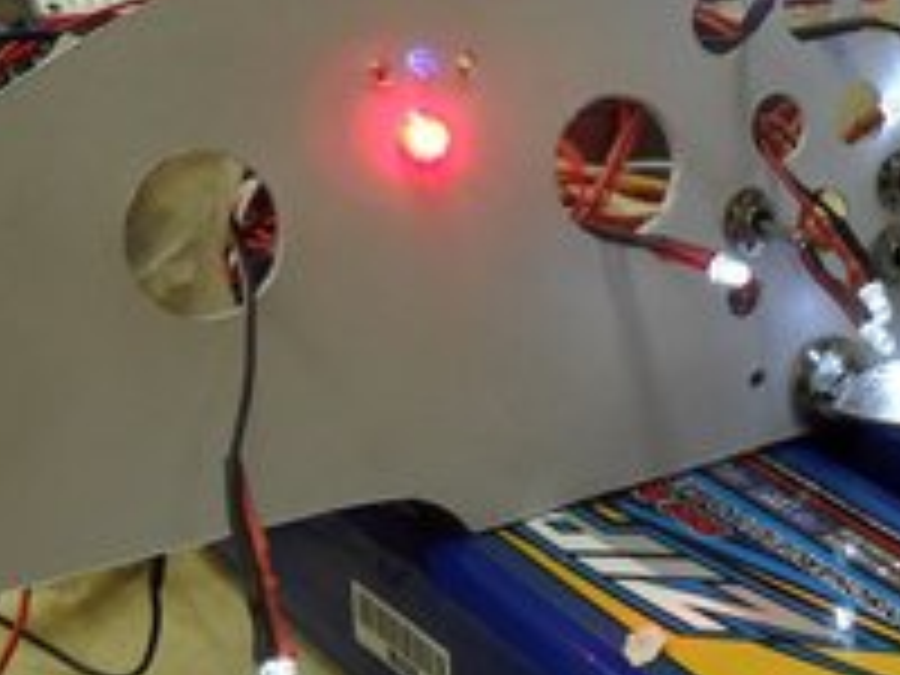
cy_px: 310
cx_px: 810
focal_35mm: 70
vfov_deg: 21.0
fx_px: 1820
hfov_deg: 26.8
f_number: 2.8
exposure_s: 1/45
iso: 100
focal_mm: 6.2
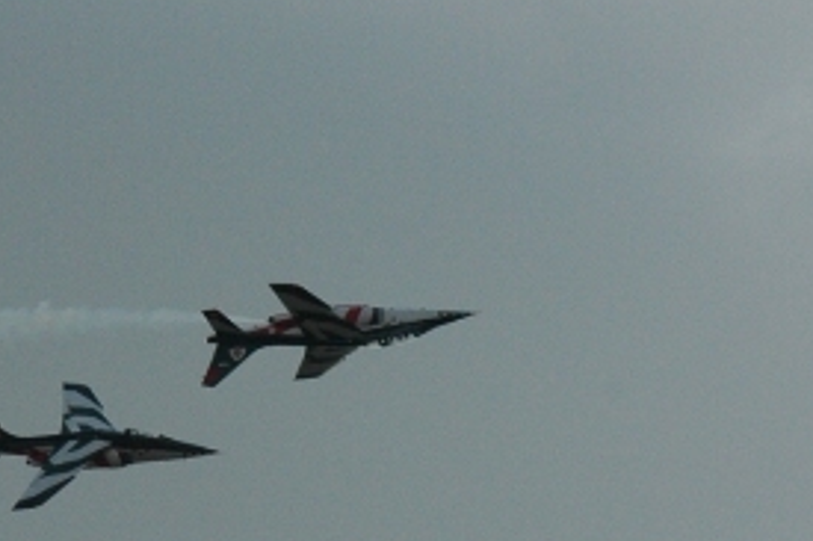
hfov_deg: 6.7
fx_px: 6884
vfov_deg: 4.5
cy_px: 327
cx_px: 0
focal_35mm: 305
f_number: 11
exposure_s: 1/500
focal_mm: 70
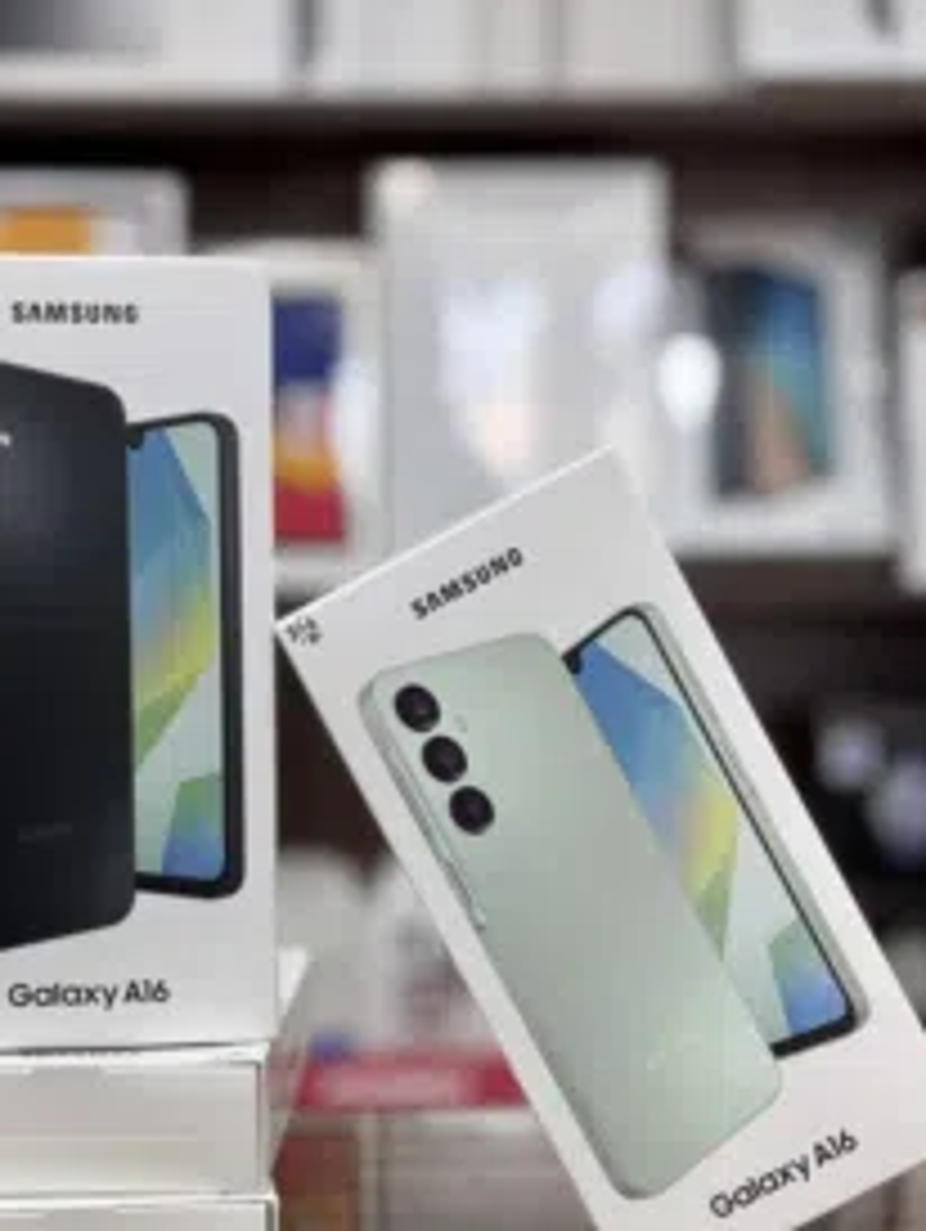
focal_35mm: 70
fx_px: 2493
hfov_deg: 21.0
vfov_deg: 27.6
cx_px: 405
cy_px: 782
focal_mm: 6.76
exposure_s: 1/100
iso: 64
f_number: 1.78
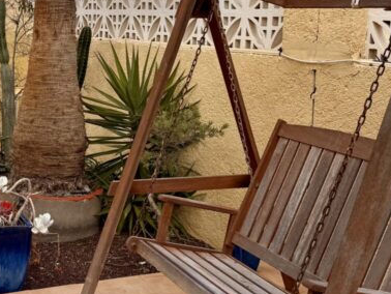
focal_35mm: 65
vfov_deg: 22.4
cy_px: 77
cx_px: 84
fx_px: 735
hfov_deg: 29.2
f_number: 1.78
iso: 80
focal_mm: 6.76
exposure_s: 1/3021
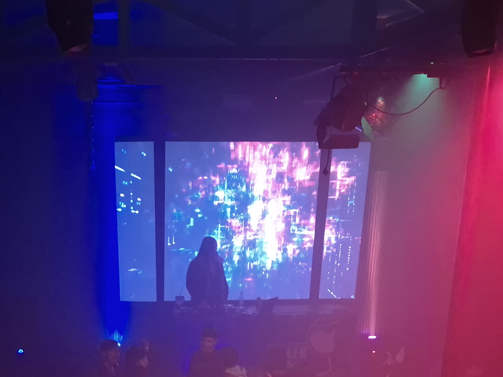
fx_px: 770
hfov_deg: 35.8
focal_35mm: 53
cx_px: 162
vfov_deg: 25.3
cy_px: 429
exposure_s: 1/30
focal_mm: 5.4
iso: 1600
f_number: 1.8
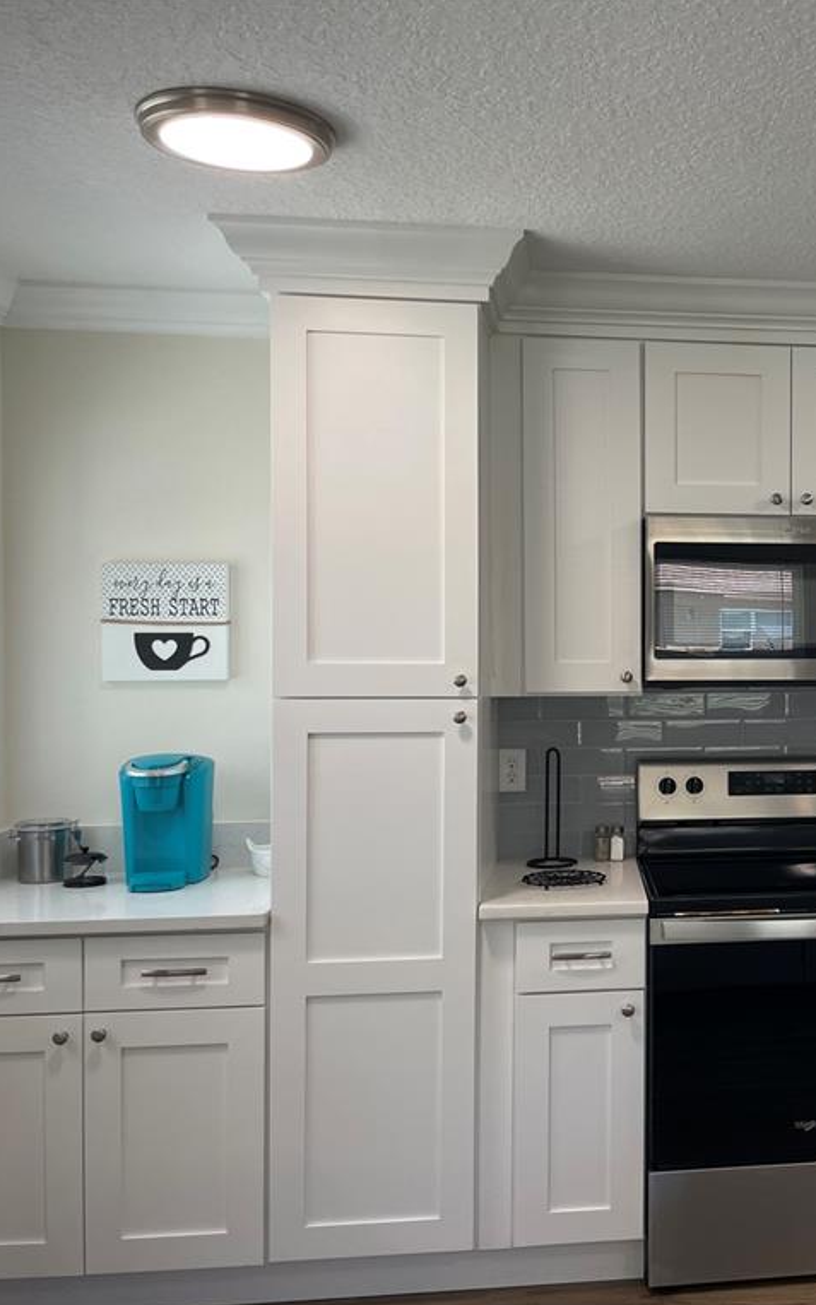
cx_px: 760
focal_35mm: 37
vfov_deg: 52.7
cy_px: 653
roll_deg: +0.7
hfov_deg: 32.4
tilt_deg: -1.2
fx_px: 1316
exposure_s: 1/120
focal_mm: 4.2
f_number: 1.6
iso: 50
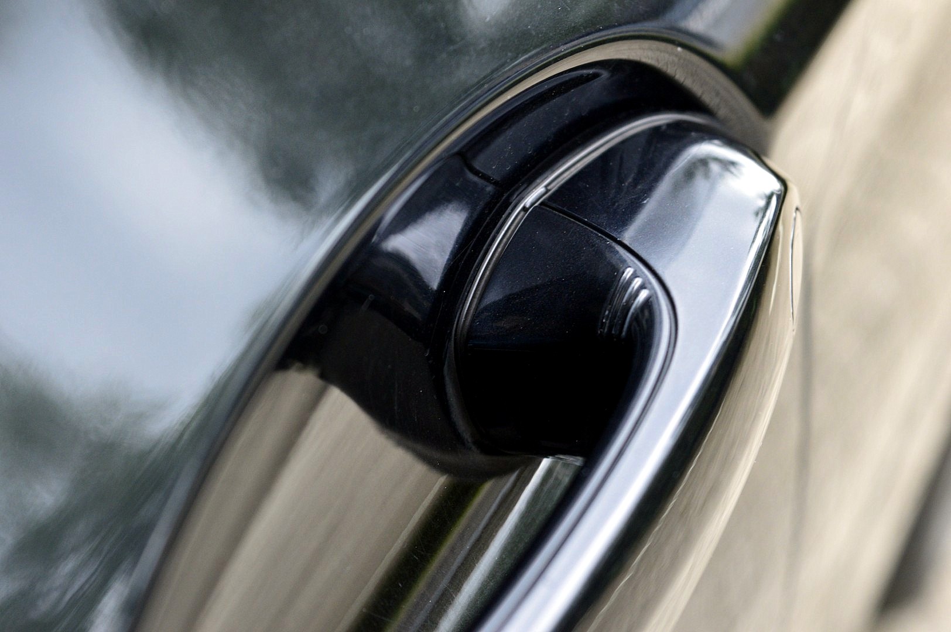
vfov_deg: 16.5
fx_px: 2178
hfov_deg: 24.6
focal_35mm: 82
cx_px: 476
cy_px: 316
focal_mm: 55
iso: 800
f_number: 5.6
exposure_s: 1/50
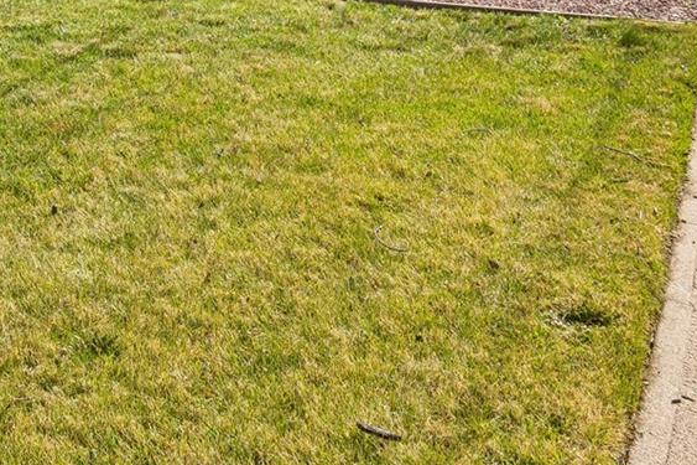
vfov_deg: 22.2
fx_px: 1045
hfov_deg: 33.3
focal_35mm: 54
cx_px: -21
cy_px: -154
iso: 100
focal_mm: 13
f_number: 8
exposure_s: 1/500
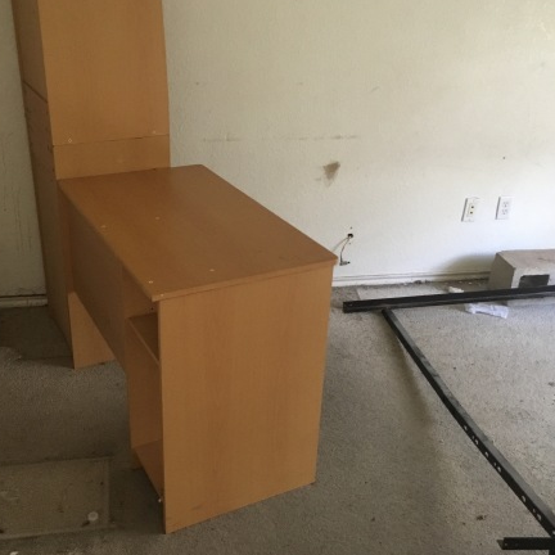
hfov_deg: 43.8
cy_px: 276
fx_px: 689
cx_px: 248
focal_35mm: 38
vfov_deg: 43.9
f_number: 2.2
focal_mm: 4.15
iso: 200
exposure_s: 1/15
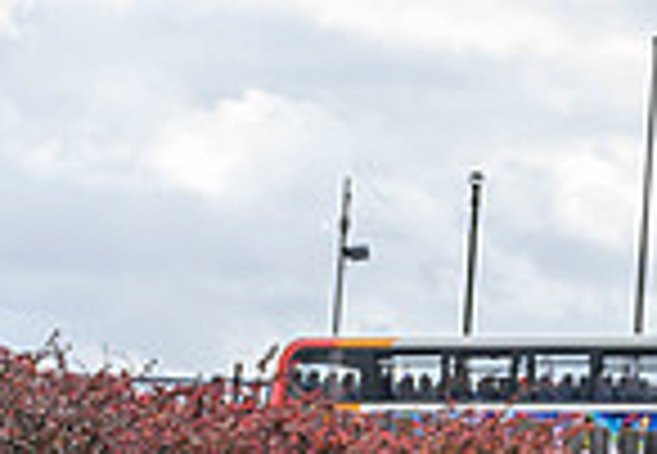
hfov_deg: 9.6
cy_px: 77
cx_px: 1575
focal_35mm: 188
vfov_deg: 7.5
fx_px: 3471
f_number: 6.3
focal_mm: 34.5
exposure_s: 1/1000
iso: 500
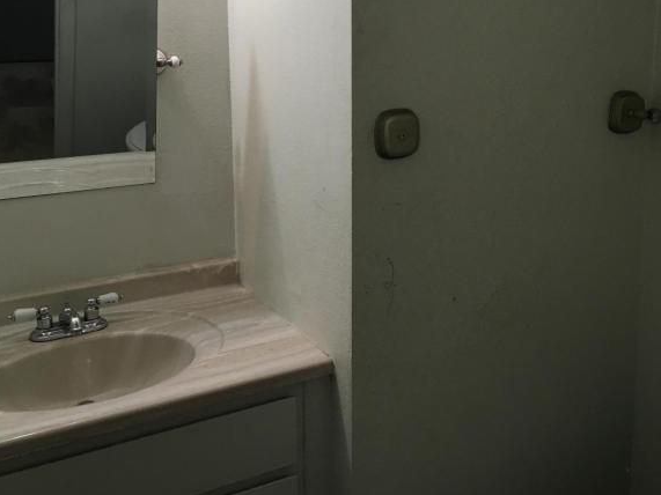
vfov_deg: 36.2
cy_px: 146
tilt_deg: -9.3
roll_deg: -0.4
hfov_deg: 47.9
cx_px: 329
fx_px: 745
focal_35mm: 39
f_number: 2.2
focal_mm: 4.15
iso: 32
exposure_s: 1/30
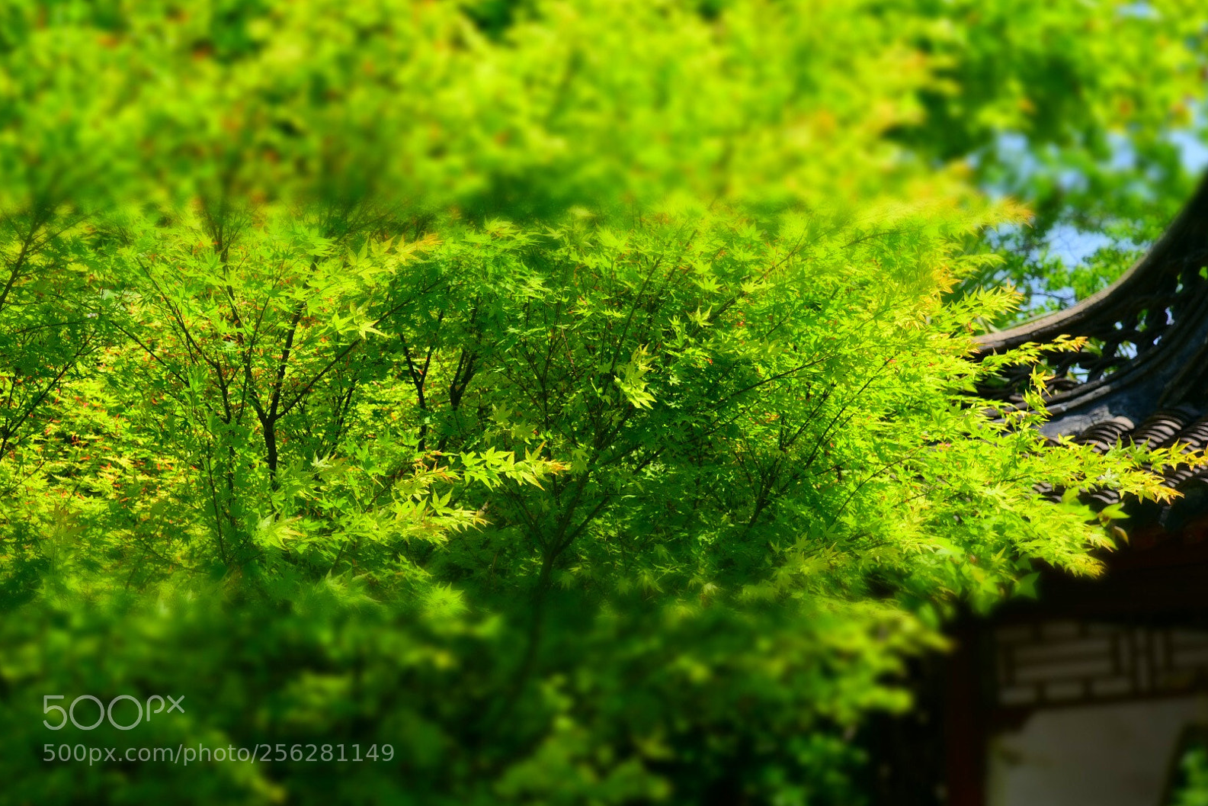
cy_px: 406
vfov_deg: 12.9
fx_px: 3557
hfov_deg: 19.3
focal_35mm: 106
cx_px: 605
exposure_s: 1/320
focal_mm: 105
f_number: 10
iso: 400
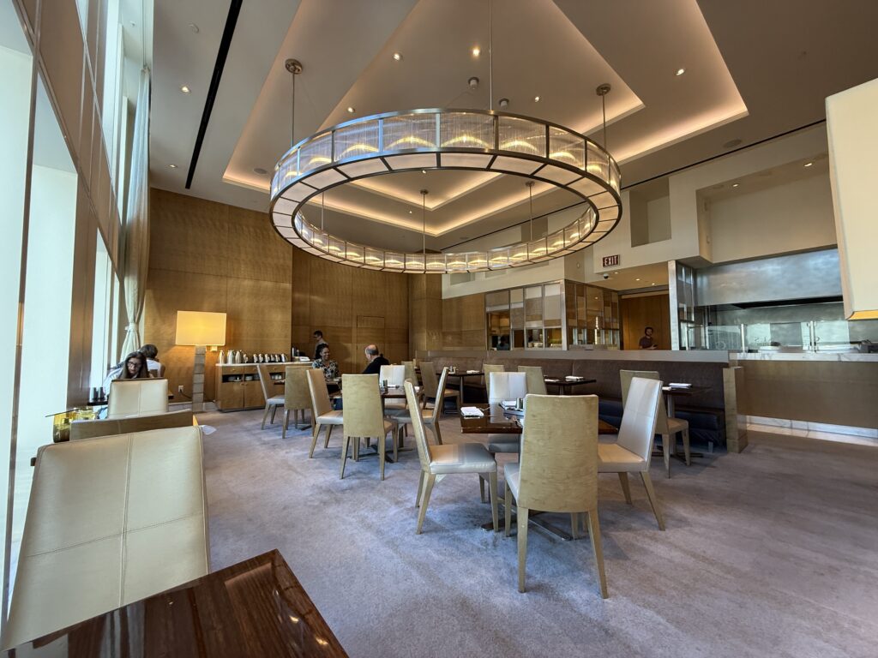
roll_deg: +0.2
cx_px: 439
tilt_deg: +4.0
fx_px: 355
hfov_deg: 102.1
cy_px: 329
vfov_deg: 85.7
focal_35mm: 14
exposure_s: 1/60
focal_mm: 2.22
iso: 200
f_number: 2.2
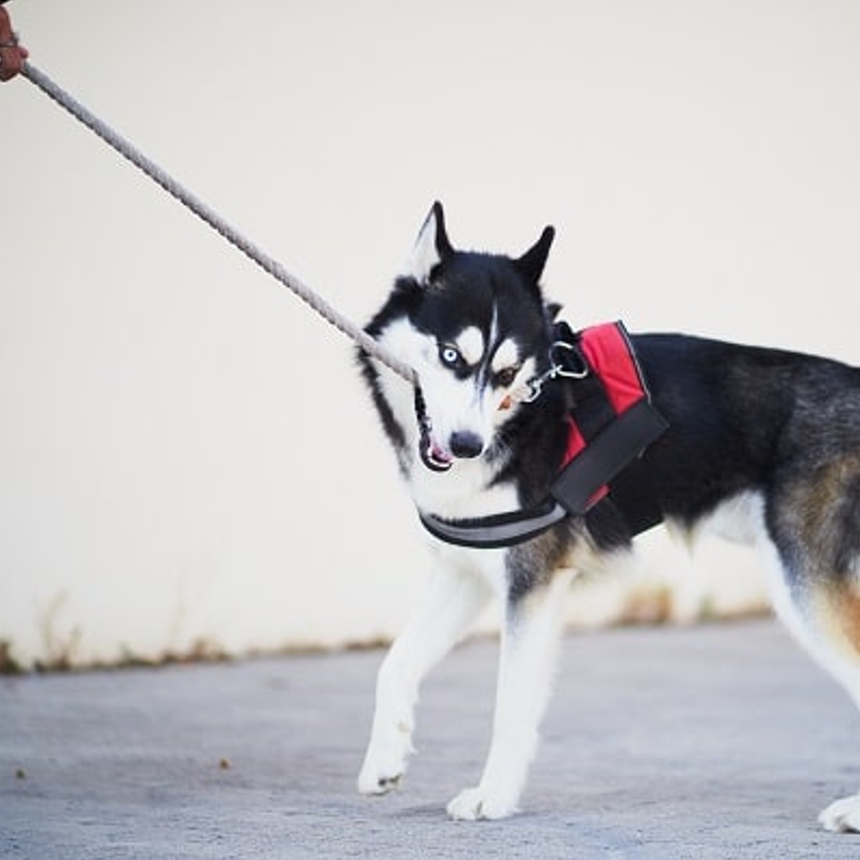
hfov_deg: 16.0
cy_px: 430
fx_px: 3064
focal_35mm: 109
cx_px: 540
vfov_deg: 16.0
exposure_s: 1/1000
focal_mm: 85
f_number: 1.8
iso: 100
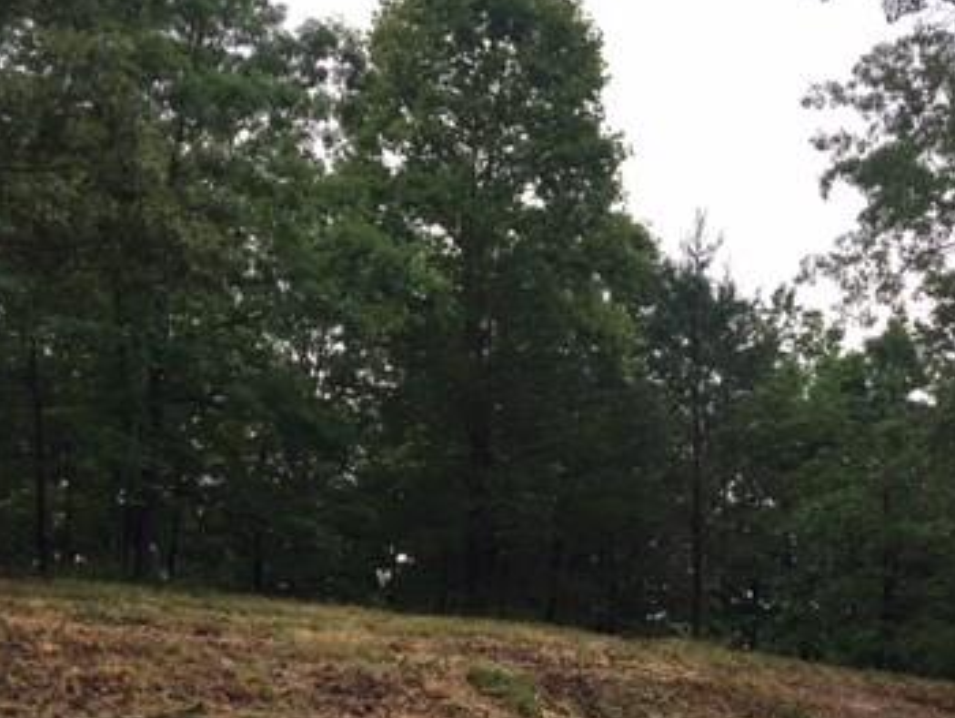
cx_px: 535
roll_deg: +1.6
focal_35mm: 53
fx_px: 1463
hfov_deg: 36.1
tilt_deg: +9.1
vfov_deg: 27.4
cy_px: 467
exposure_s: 1/227
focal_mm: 4.15
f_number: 2.2
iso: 25
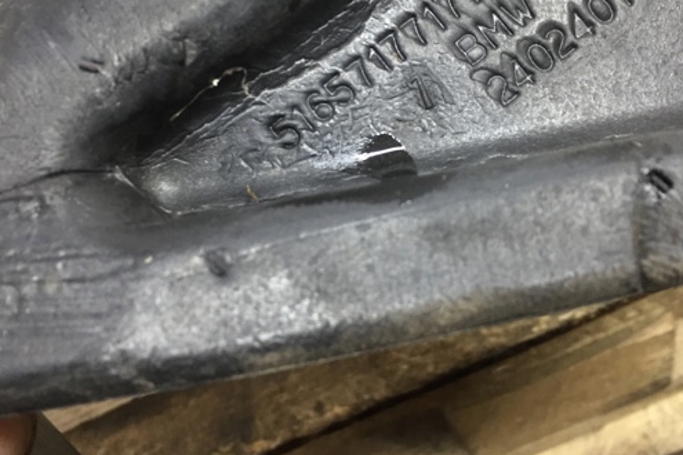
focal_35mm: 39
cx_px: 353
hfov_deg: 49.5
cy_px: 138
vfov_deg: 33.8
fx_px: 740
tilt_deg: -52.2
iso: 160
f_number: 2.2
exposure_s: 1/33
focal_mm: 4.15
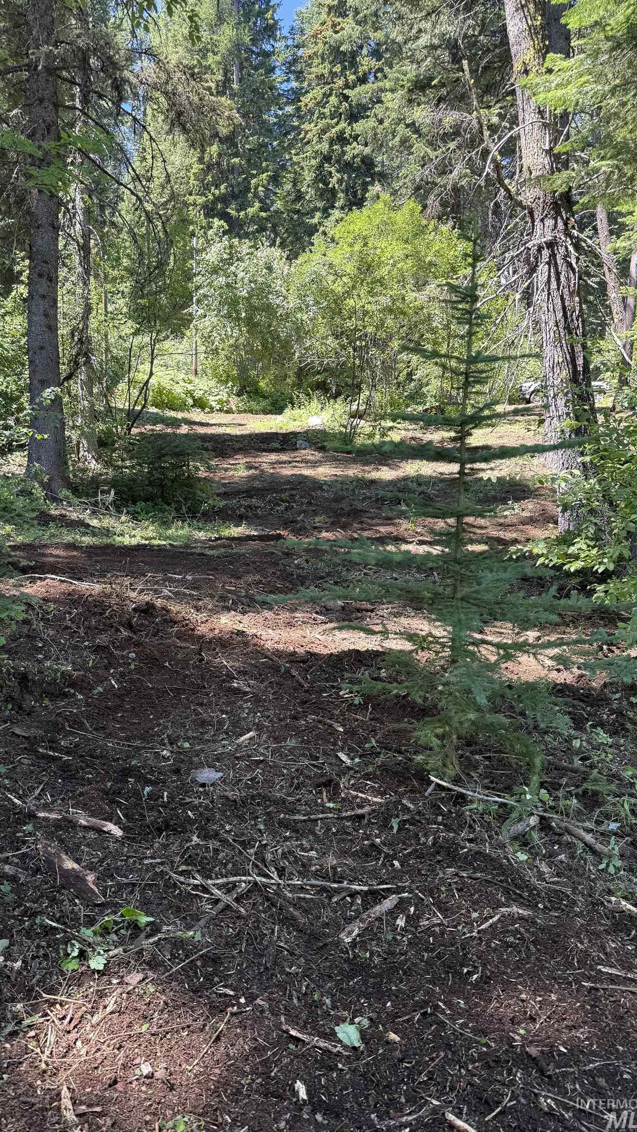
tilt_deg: -3.7
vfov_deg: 69.9
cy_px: 572
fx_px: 811
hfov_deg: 42.7
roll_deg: -0.8
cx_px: 255
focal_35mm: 27
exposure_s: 1/232
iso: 64
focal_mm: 6.76
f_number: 1.78
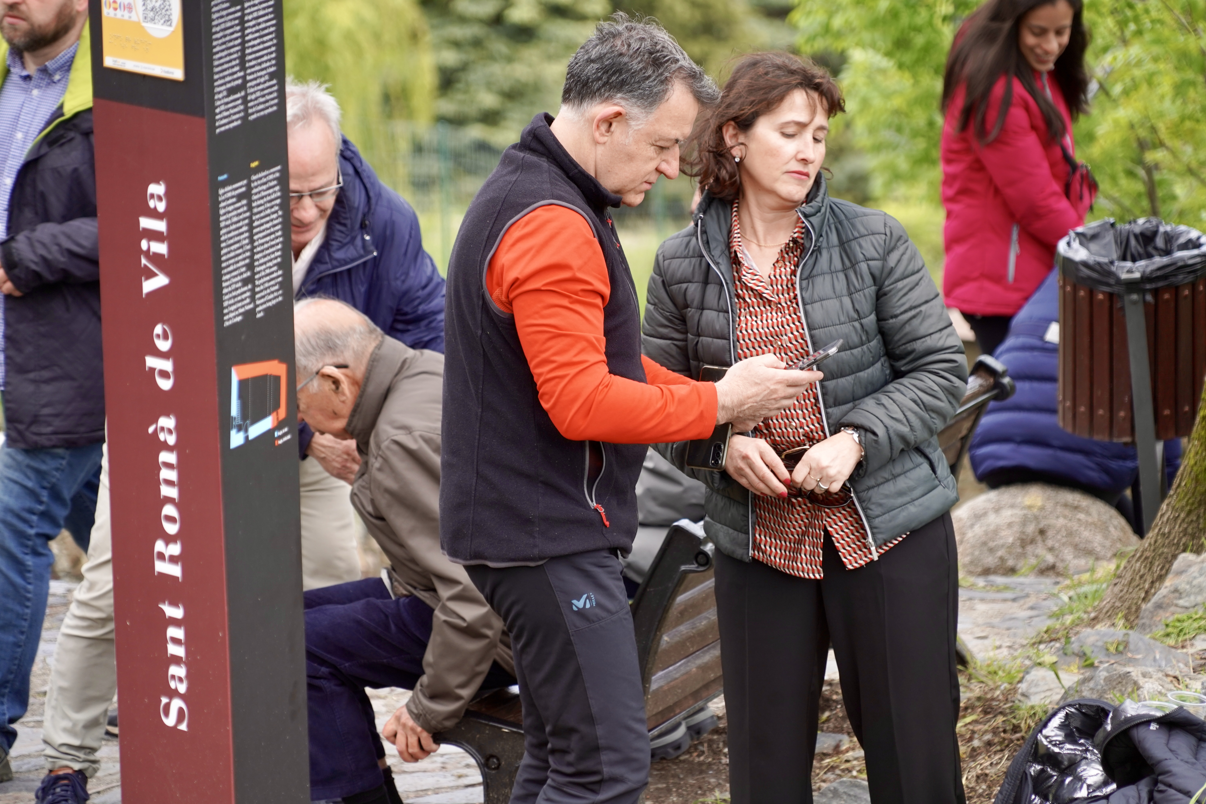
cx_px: 603
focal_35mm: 198
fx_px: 6632
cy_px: 402
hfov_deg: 10.4
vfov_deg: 6.9
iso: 400
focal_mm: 198
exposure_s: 1/200
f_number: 6.3
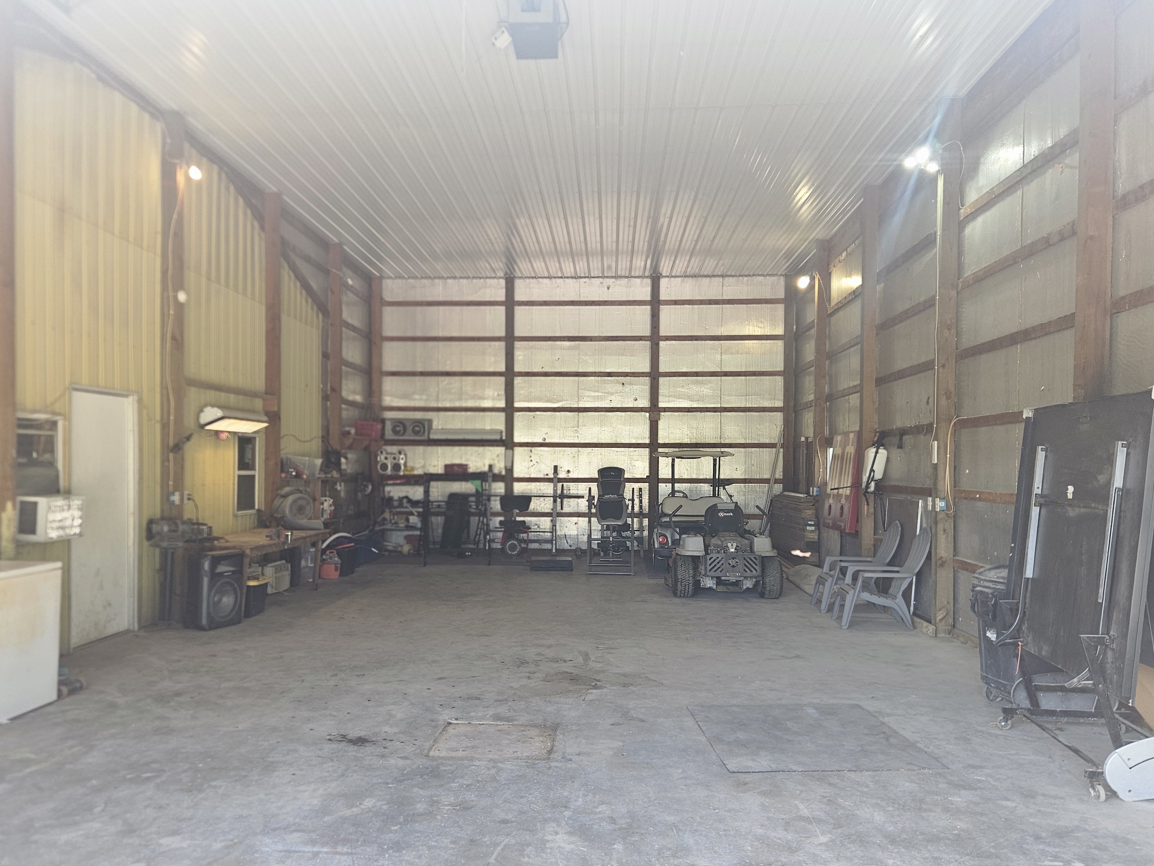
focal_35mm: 27
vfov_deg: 51.3
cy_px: 465
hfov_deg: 65.3
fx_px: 900
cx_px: 562
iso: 40
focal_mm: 5.4
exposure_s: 1/120
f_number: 1.8
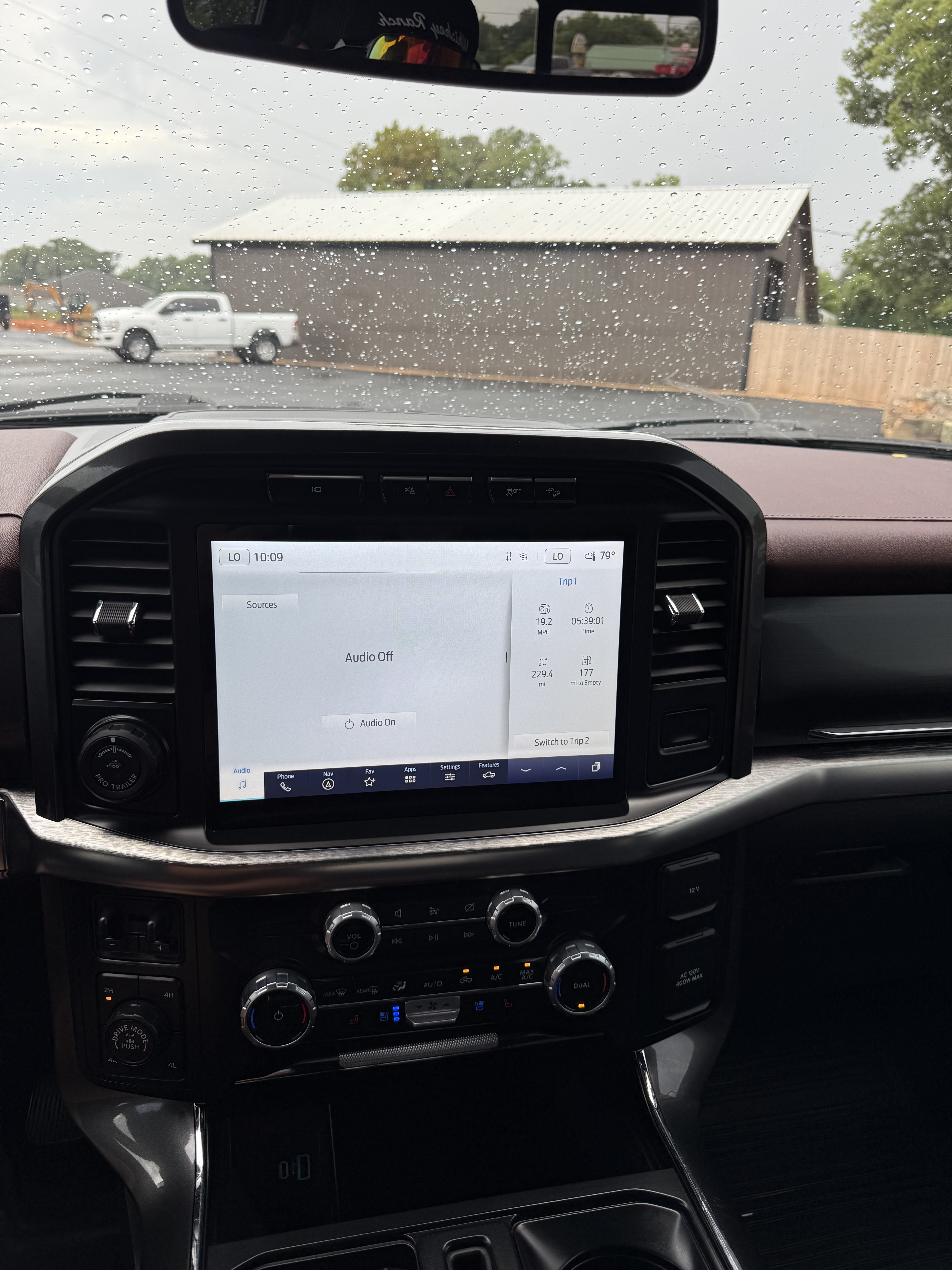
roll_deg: -2.4
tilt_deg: -19.7
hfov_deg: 56.8
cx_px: 476
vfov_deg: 71.6
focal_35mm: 24
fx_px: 880
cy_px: 635
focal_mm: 6.76
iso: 80
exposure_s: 1/467
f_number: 1.78
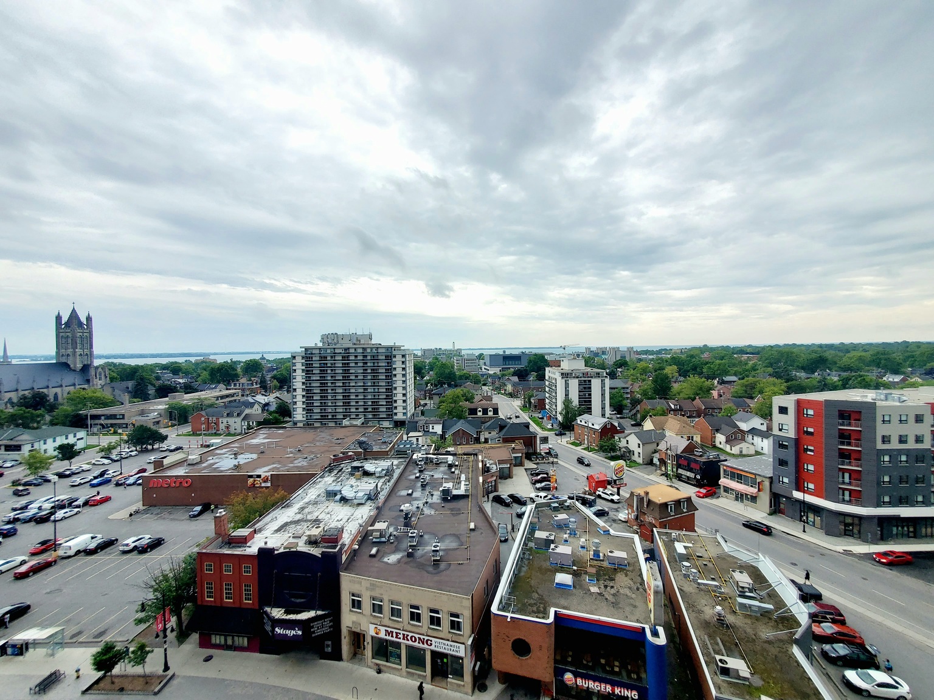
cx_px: 467
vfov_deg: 89.9
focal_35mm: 13
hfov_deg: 106.2
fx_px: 351
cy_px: 350
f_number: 2.2
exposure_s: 1/833
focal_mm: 1.8
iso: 50
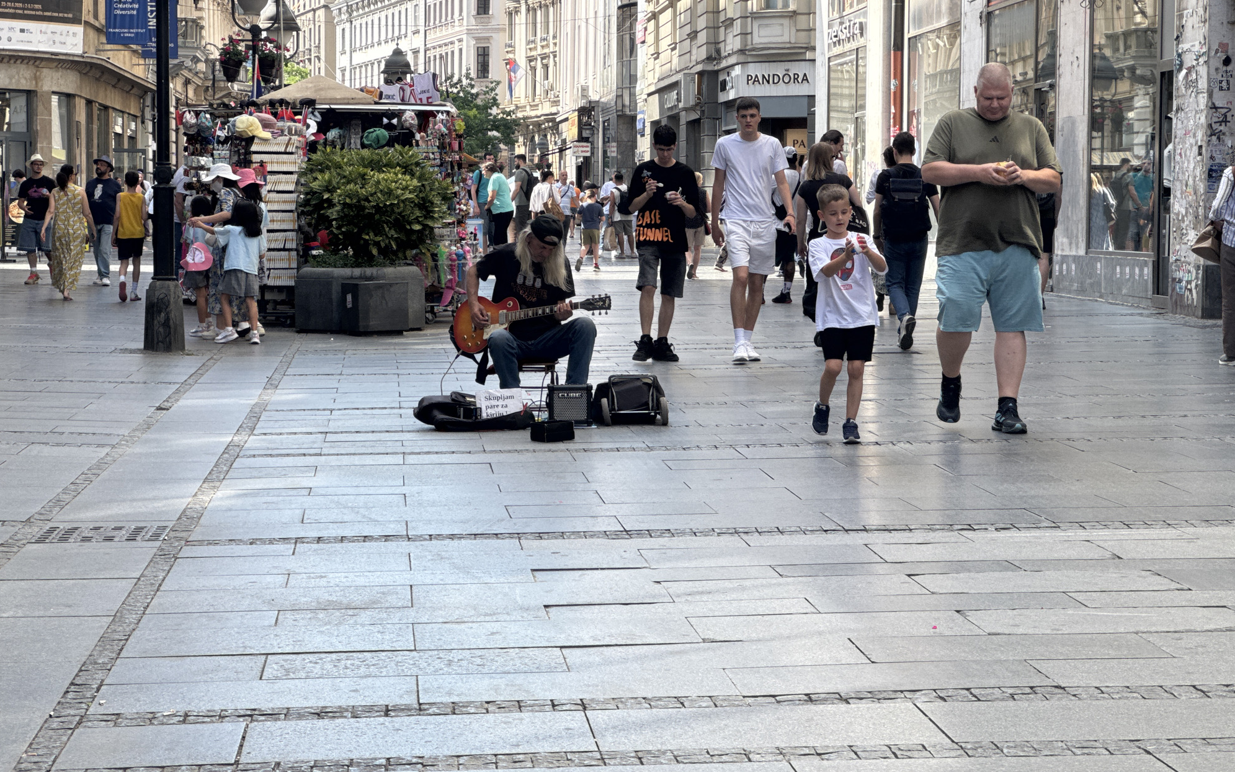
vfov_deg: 15.9
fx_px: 2760
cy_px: 352
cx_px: 617
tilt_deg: -1.7
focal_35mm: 82
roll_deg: +0.0
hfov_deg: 25.2
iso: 25
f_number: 2.8
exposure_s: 1/256
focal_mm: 9
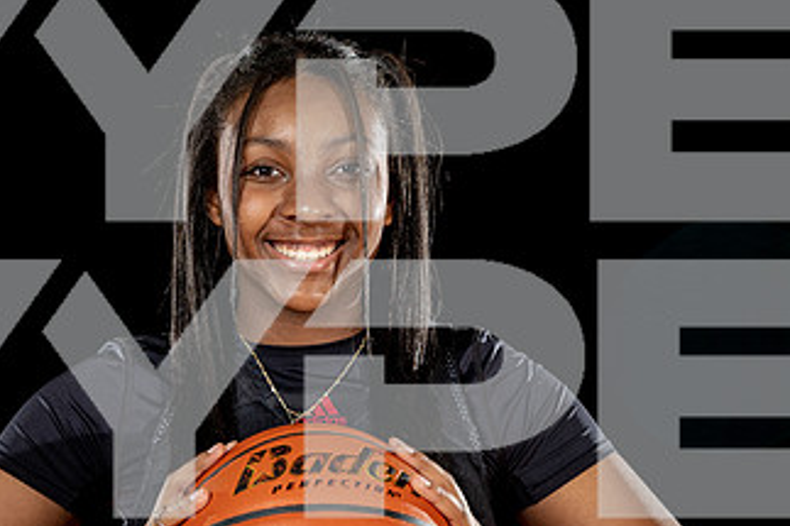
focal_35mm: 115
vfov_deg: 11.9
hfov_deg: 17.8
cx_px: 257
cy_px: 390
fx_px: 2522
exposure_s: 1/250
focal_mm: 64
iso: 400
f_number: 4.5
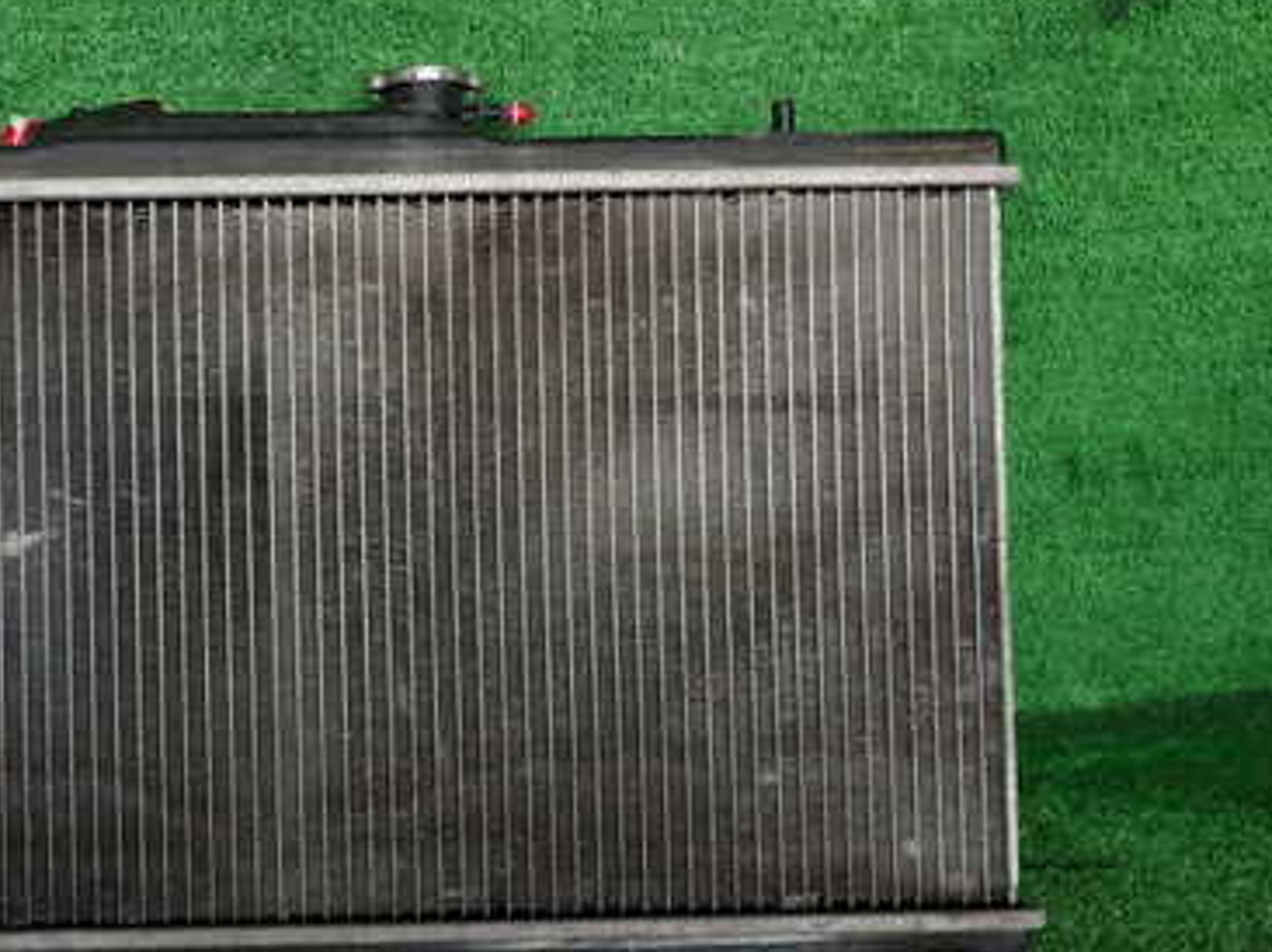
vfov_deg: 35.1
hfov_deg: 43.9
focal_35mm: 41
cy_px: 511
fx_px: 1506
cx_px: 282
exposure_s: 1/125
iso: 100
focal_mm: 4.5
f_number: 2.8
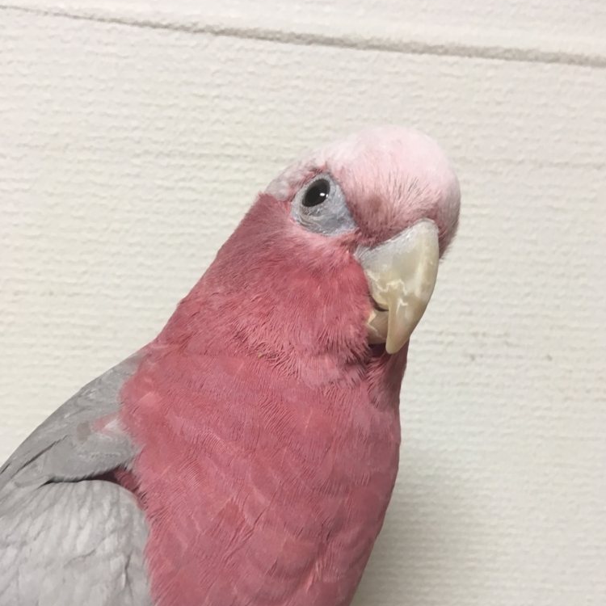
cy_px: 402
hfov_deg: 47.2
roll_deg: -2.5
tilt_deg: -10.3
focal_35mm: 35
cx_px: 309
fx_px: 693
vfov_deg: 46.5
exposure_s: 1/30
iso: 64
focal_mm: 4.15
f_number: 2.2
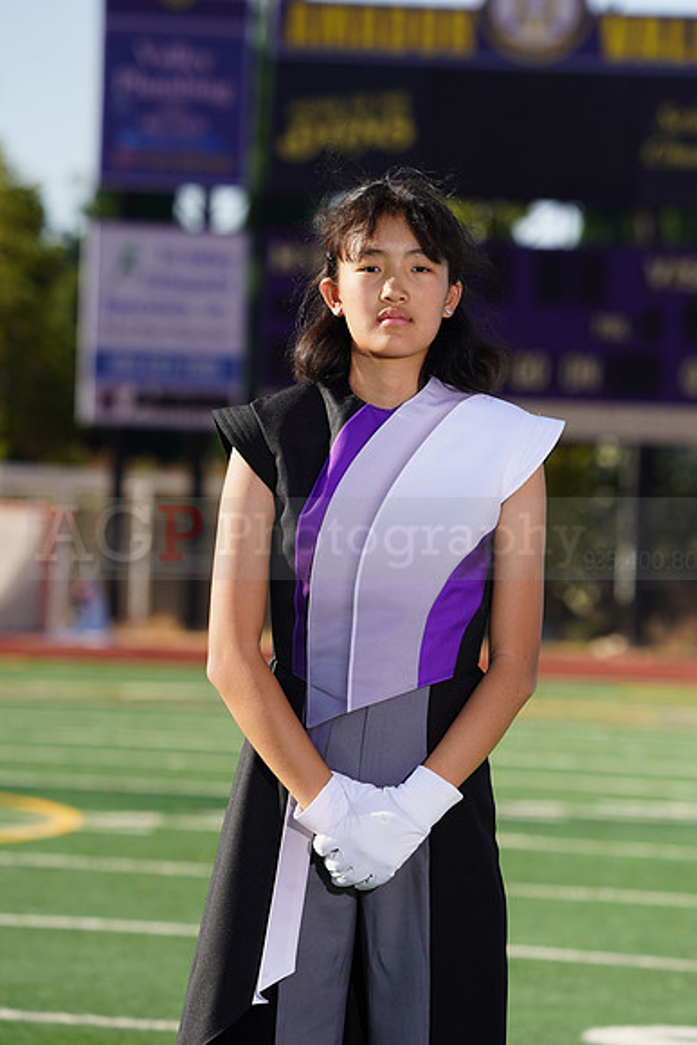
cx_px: 348
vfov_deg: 7.6
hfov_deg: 5.1
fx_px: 7865
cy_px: 522
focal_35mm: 271
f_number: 9
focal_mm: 271
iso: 100
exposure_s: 1/250
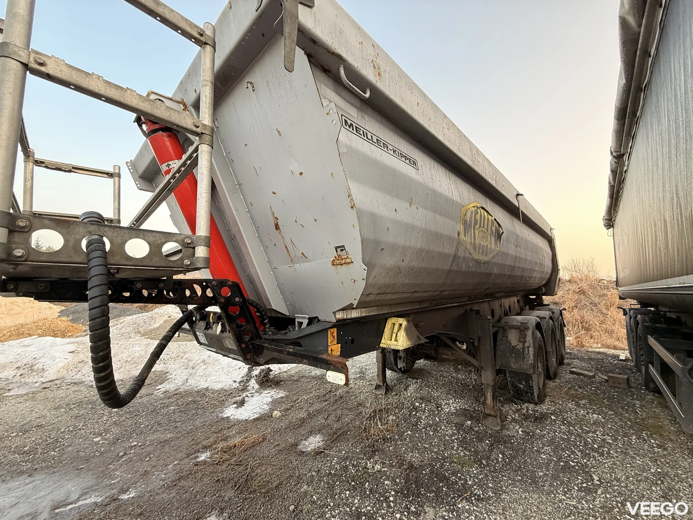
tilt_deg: +4.7
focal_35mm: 14
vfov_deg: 85.7
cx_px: 346
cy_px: 260
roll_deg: -0.2
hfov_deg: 102.1
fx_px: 280
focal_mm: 2.22
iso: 160
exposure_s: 1/99
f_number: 2.2
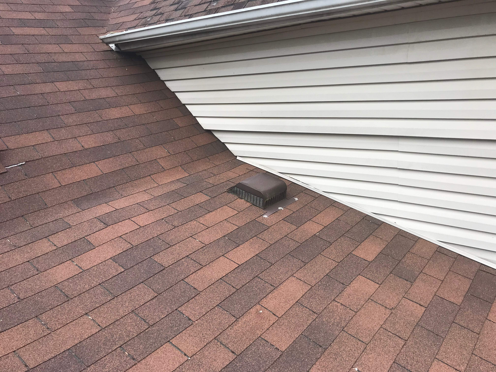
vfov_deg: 49.7
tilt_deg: -15.4
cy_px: 186
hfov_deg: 63.4
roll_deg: +4.7
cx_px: 248
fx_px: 401
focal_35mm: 28
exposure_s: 1/443
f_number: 1.8
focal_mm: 3.99
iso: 20
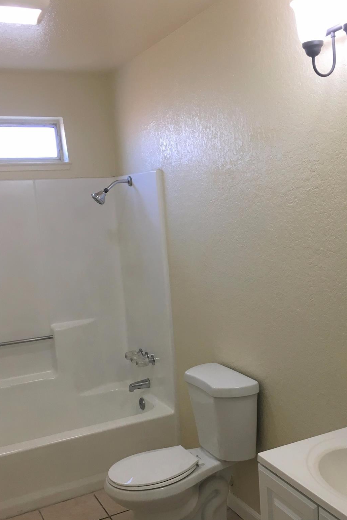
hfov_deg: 34.0
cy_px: 323
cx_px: 222
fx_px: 564
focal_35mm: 39
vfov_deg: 49.1
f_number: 2.2
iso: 64
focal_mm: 4.15
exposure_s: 1/30
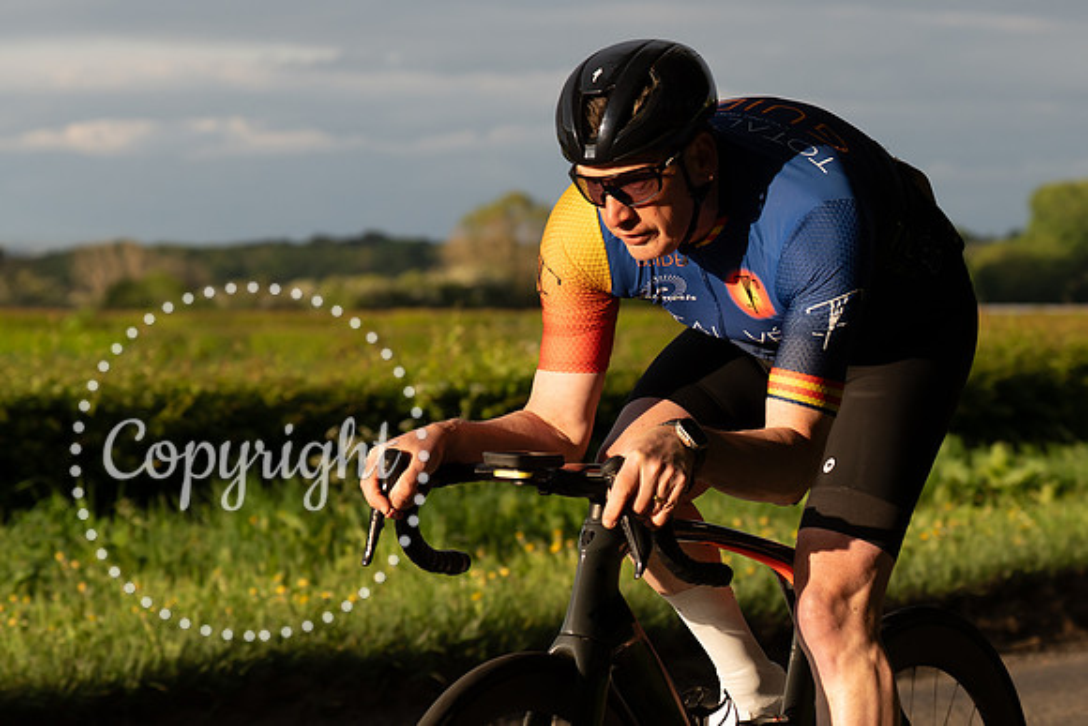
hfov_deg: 14.6
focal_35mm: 141
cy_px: 285
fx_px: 4250
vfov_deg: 9.8
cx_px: 715
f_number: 4
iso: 250
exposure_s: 1/1000
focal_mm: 72
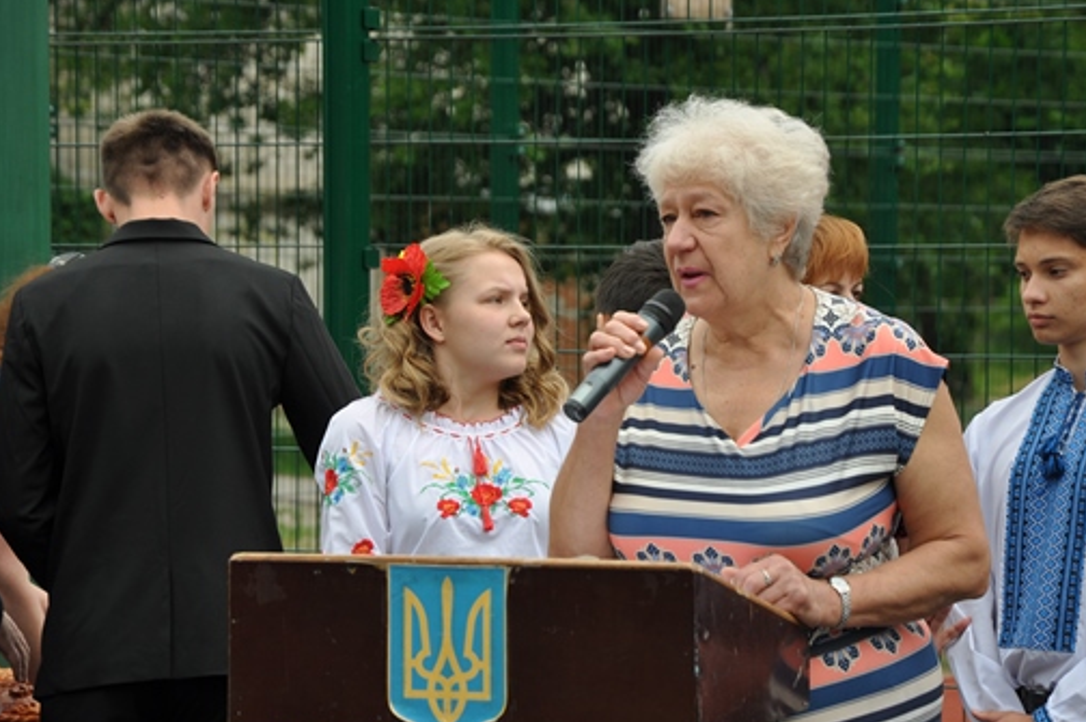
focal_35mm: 188
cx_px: 601
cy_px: 348
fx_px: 5654
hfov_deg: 11.0
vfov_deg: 7.3
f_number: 6.3
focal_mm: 105
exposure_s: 1/200
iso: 200
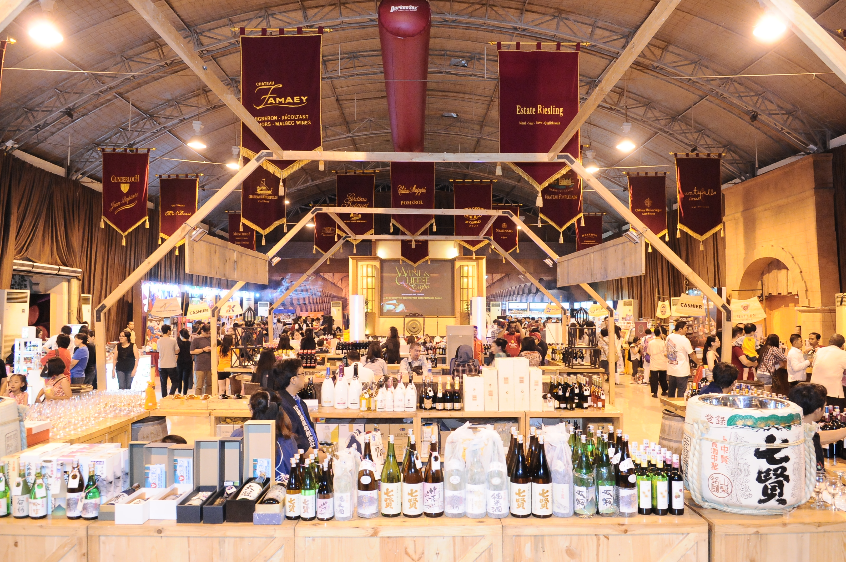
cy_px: 281
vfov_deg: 50.3
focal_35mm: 26
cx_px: 423
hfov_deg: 70.5
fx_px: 599
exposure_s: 1/30
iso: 1600
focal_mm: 17
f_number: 4
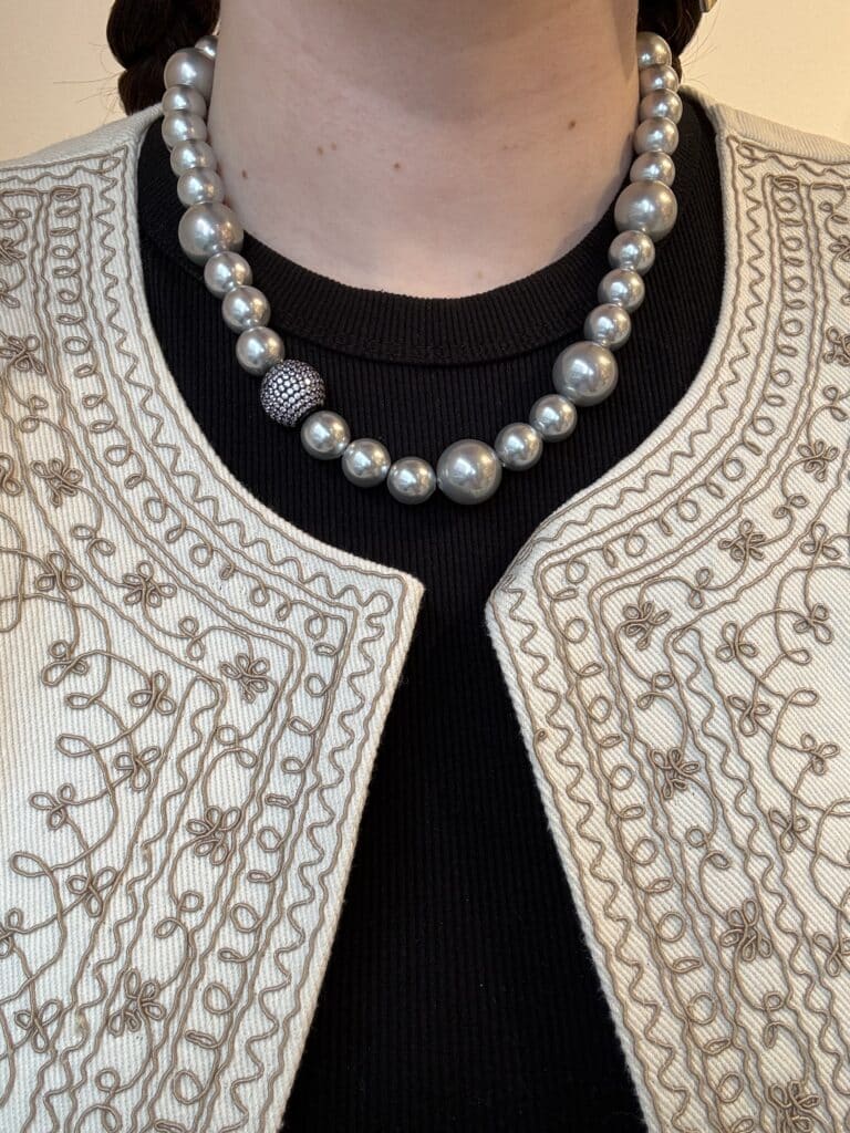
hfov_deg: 46.8
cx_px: 425
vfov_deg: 60.0
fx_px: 982
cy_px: 566
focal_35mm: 30
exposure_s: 1/50
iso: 40
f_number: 1.9
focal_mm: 2.69
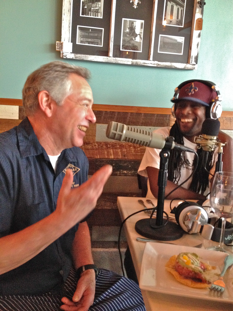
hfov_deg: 40.7
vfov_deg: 52.6
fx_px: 314
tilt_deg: -12.2
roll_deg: -1.3
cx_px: 116
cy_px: 156
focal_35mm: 35
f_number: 2.4
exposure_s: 1/20
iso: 320
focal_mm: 4.28
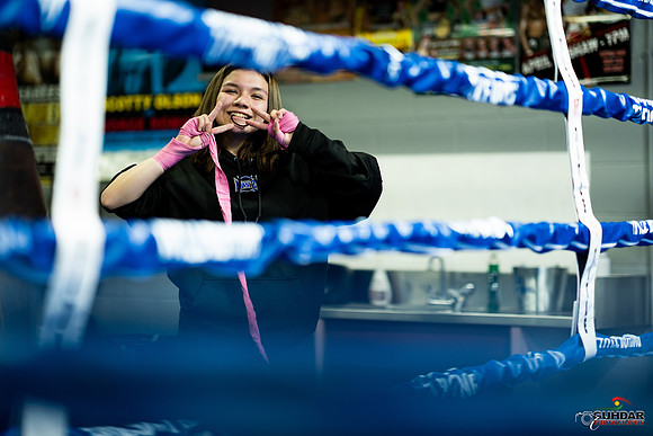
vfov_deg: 16.1
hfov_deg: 23.9
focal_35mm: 85
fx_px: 1542
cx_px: 326
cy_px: 218
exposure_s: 1/250
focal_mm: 85
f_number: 1.4
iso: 400
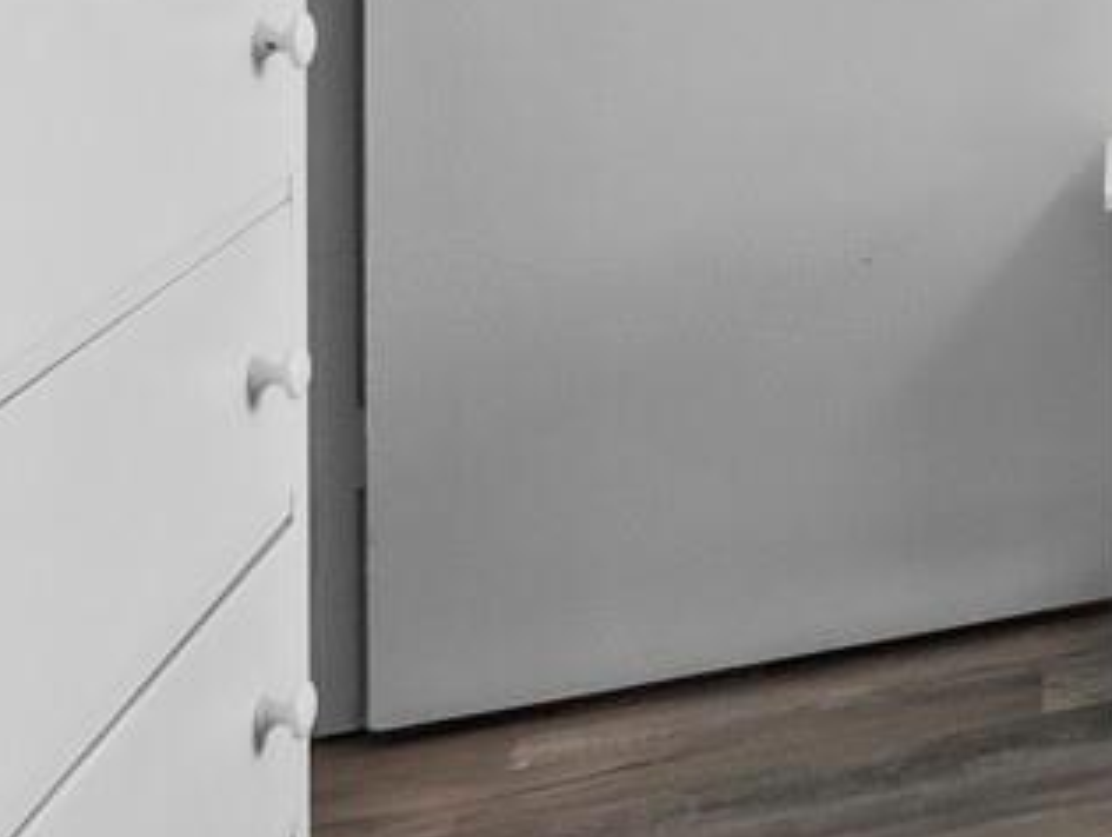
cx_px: 2506
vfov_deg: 18.8
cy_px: -336
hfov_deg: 16.3
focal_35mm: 71
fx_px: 2283
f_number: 9
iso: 400
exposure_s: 1/20
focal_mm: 7
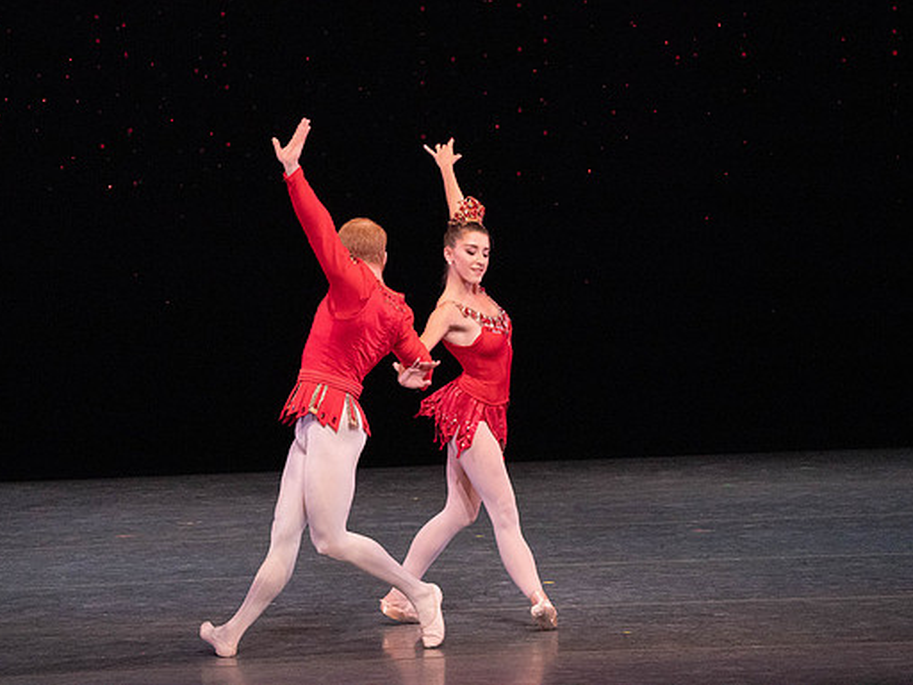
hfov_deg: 5.2
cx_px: 405
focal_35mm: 379
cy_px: 343
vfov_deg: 3.9
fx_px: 9996
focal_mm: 348
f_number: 11
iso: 16000
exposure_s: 1/500
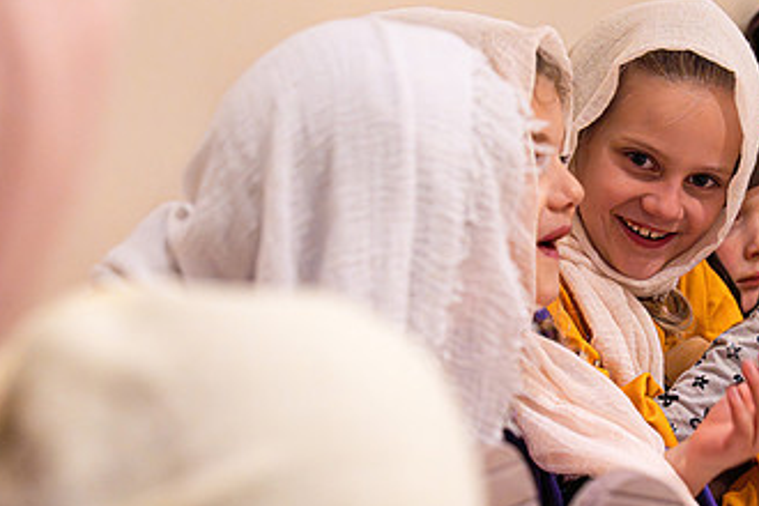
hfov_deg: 16.5
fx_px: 2593
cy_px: 300
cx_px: 651
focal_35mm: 123
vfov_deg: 11.1
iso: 1250
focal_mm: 70
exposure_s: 1/250
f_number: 2.8
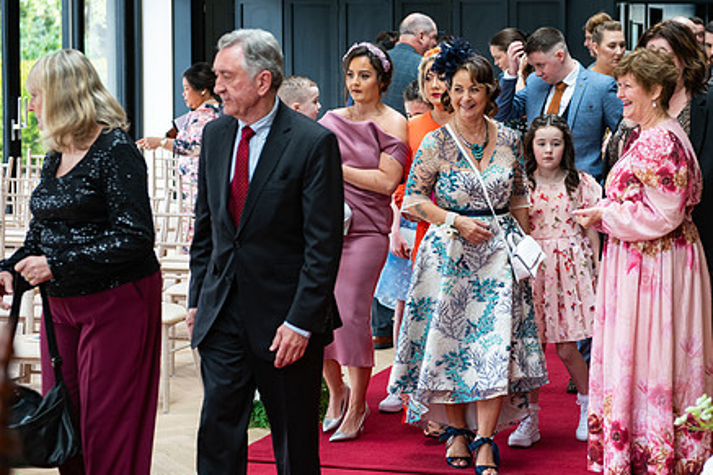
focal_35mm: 93
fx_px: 1841
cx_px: 458
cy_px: 174
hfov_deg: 21.9
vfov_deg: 14.7
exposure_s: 1/160
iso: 400
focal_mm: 70
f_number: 3.5
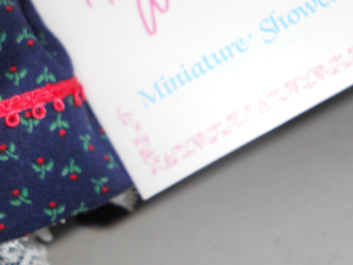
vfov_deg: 23.1
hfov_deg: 30.6
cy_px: 77
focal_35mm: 63
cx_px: 138
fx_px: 642
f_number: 8.8
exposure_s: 1/25
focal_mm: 5.8
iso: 80
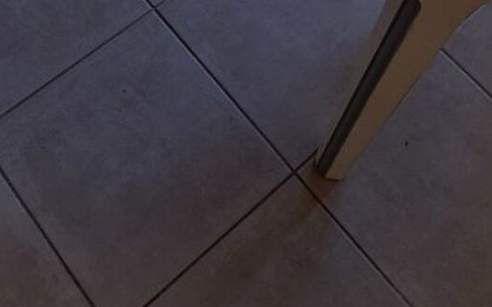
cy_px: -201
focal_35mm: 65
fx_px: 871
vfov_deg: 17.3
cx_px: 197
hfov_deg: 31.4
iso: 160
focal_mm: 5.23
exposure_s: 1/50
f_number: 1.8
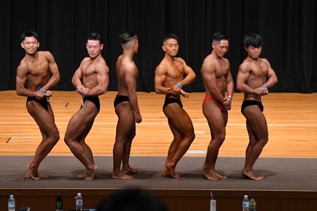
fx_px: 1646
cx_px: 158
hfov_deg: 11.0
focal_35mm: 187
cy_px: 106
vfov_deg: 7.3
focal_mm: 125
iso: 4000
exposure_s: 1/400
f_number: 5.6
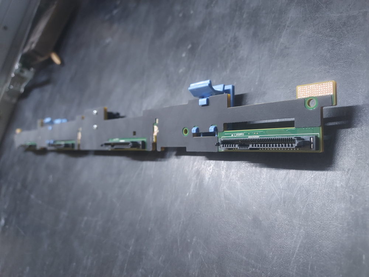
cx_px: 184
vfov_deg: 56.8
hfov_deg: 71.6
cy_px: 138
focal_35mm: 24
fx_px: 256
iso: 500
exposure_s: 1/30
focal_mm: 4.6
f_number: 1.8
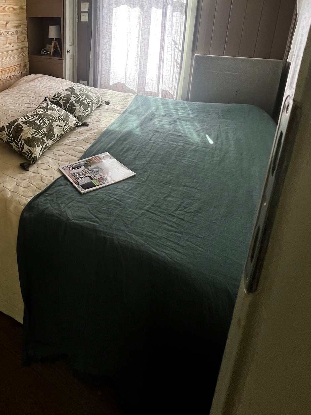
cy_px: 87
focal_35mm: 21
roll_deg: +0.8
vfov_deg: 71.6
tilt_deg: -16.1
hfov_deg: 58.5
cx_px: 62
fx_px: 251
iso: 32
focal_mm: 1.57
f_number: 1.8
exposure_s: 1/99
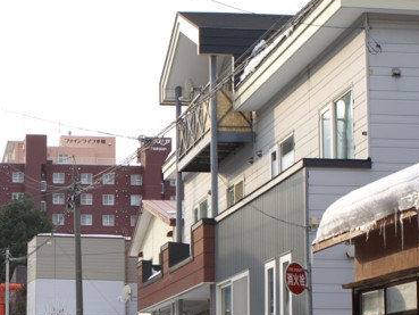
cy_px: 279
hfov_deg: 20.1
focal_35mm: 94
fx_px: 1138
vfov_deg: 15.6
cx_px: -20
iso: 100
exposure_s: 1/100
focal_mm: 30
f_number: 10
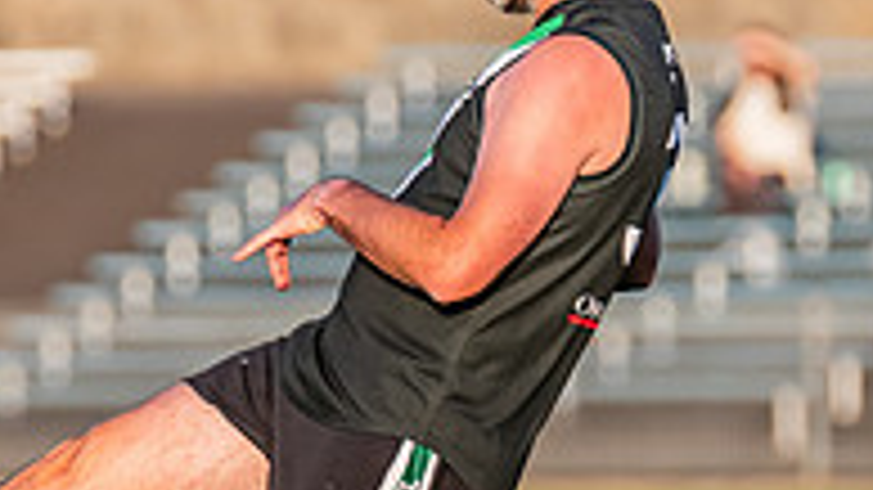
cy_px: 474
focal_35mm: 1229
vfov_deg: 1.0
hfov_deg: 1.8
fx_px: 28442
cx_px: 396
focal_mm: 330
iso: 800
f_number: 5.6
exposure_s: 1/1600
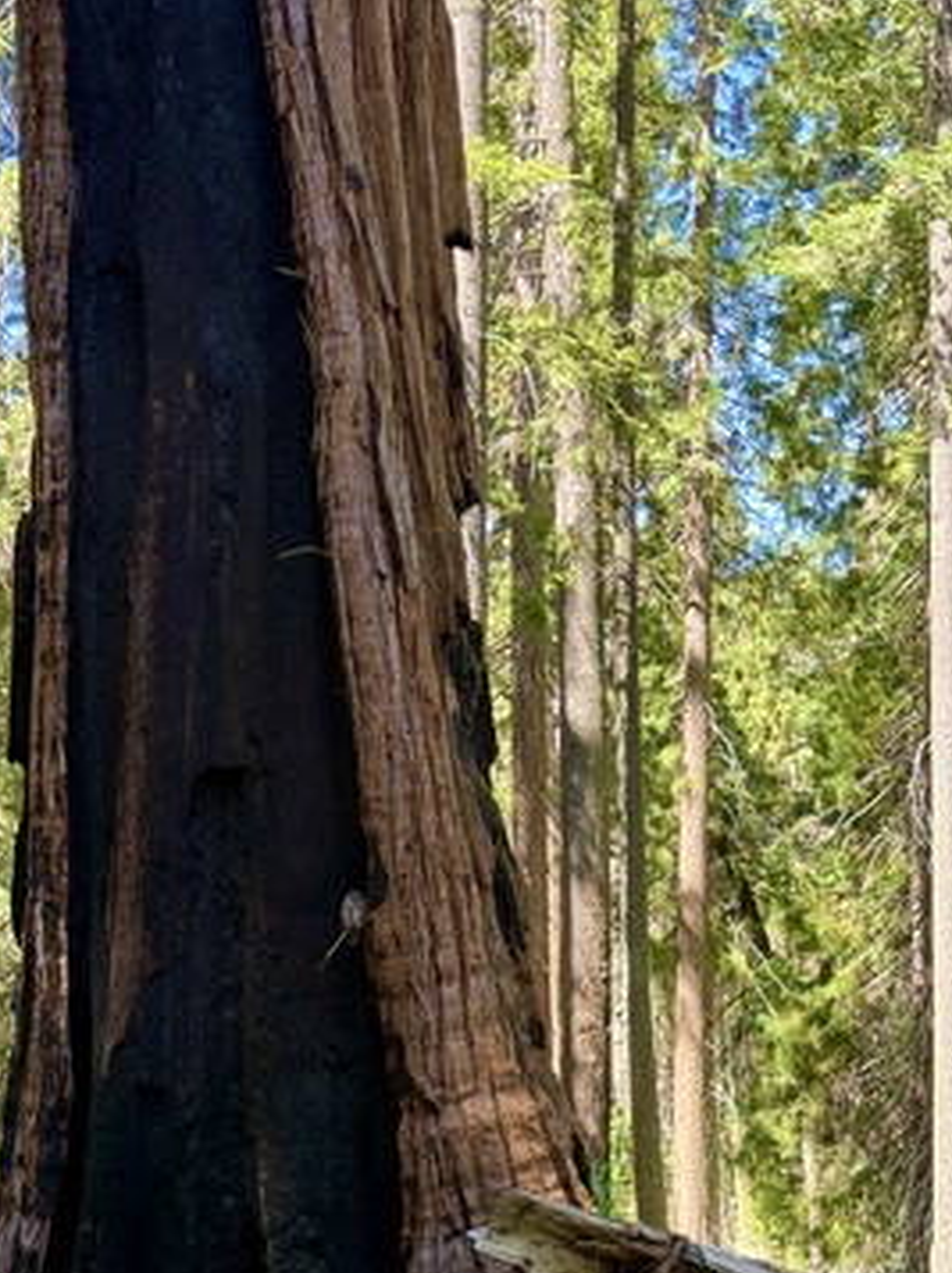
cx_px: 307
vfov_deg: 27.6
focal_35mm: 70
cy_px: 859
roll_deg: -0.8
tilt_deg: +2.7
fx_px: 2571
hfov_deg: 20.9
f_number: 1.78
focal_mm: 6.76
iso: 64
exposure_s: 1/121
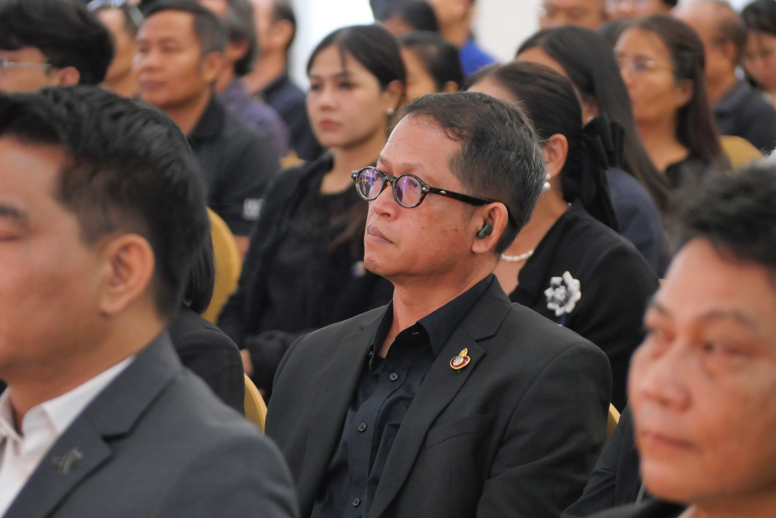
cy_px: 259
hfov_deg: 6.6
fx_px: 6708
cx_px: 388
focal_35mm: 311
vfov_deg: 4.4
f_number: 5.6
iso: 2500
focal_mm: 150
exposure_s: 1/80
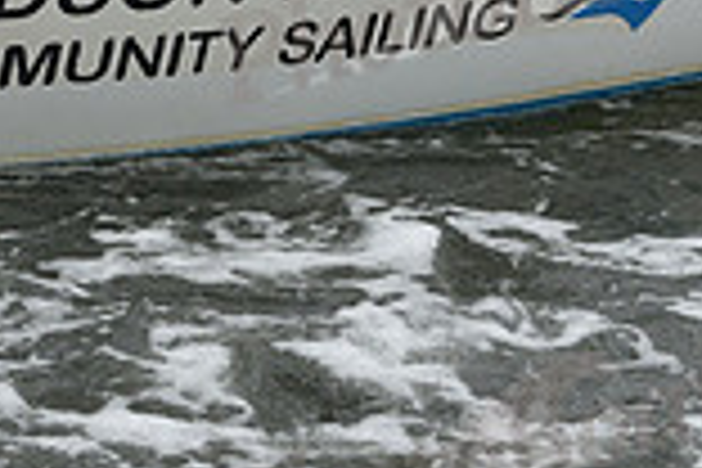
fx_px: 5089
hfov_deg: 7.9
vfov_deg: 5.2
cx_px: -11
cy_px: -180
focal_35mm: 261
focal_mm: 70
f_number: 5.6
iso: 400
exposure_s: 1/800
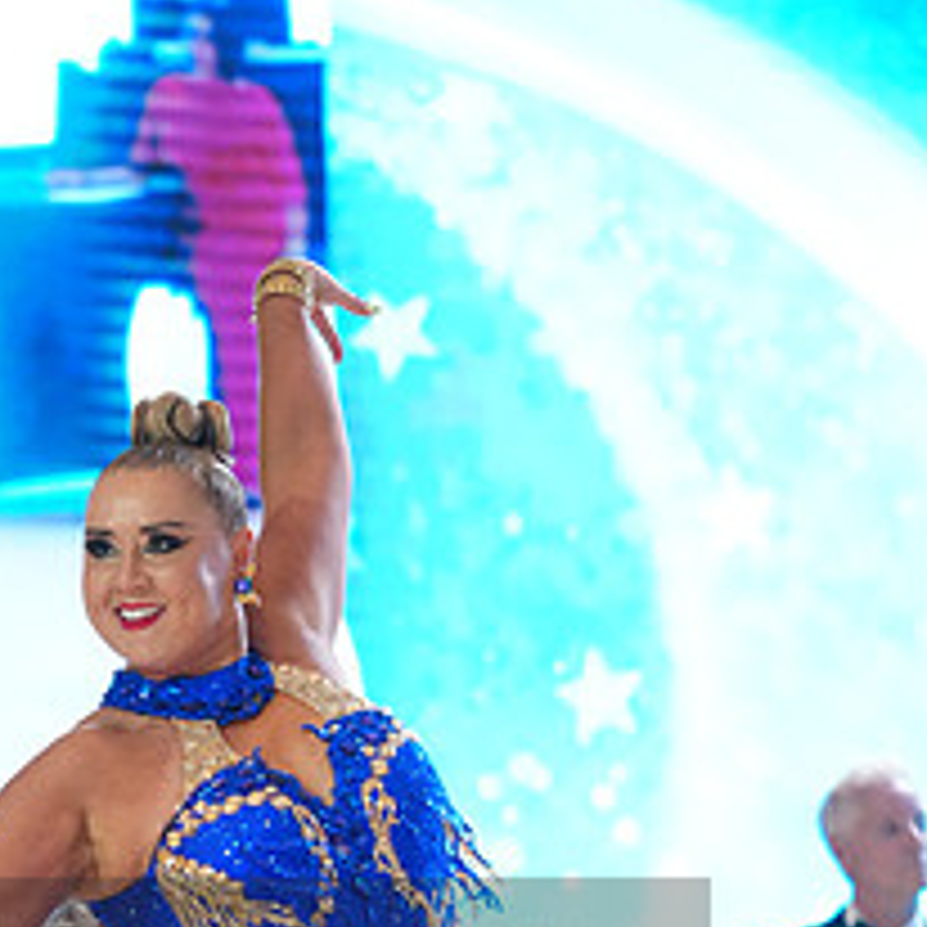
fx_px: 11301
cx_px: 92
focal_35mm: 373
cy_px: 1030
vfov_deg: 4.7
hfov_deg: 4.7
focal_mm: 156
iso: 2500
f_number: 4
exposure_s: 1/250
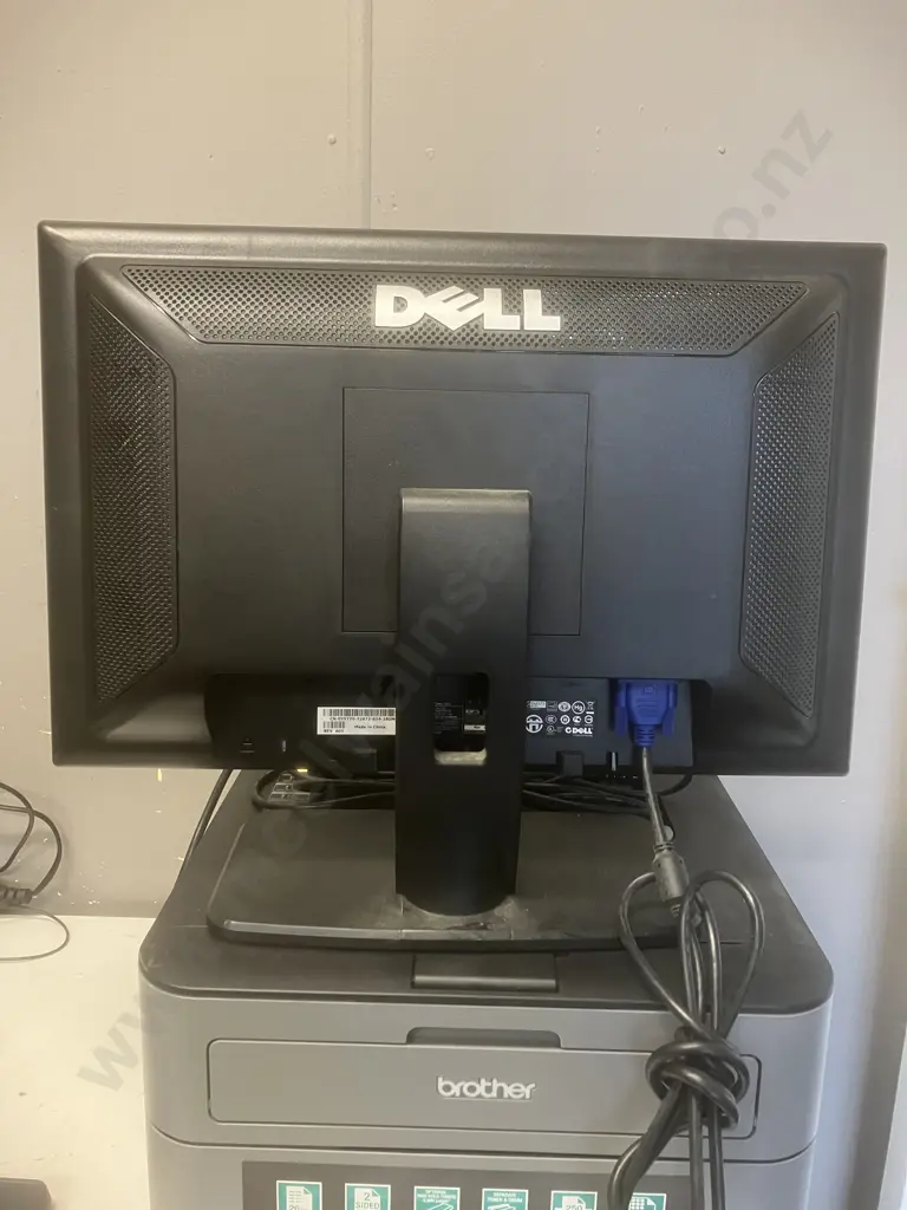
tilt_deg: -10.6
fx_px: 978
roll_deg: -2.6
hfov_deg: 49.7
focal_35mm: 28
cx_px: 454
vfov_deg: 63.4
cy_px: 605
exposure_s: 1/50
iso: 200
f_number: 1.8
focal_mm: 3.99
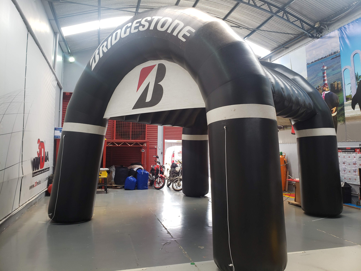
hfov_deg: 67.3
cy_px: 136
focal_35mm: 26
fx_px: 271
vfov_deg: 53.1
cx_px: 180
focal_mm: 4.3
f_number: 2.4
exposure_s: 1/60
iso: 100
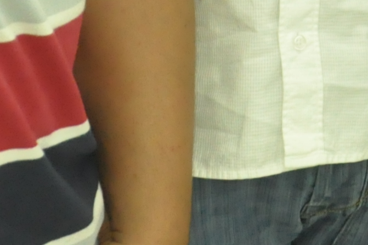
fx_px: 2349
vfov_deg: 5.6
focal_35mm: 230
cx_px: 246
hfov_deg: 9.0
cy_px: -483
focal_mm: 24
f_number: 6.3
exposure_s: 1/80
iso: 1600
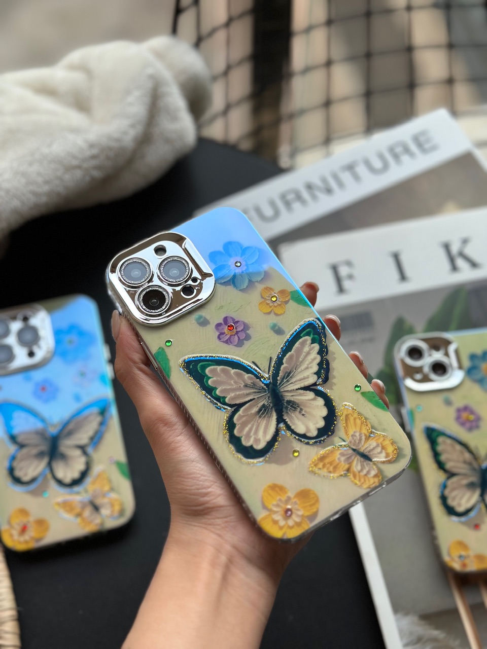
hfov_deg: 30.3
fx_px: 900
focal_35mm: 48
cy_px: 324
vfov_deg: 39.7
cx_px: 244
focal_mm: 6.86
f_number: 1.78
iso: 80
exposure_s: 1/1433
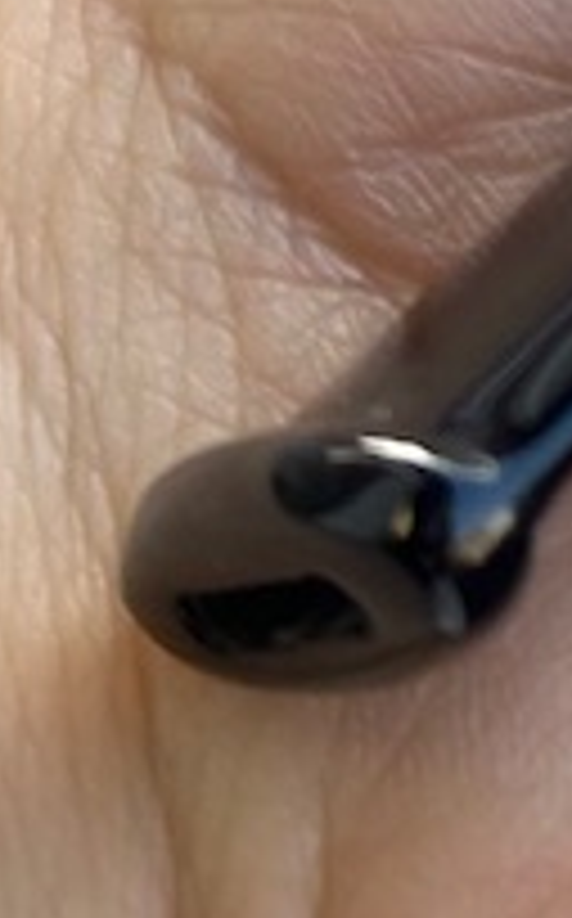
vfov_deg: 6.4
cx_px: 2049
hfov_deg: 3.9
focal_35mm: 320
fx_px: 8004
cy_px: -981
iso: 64
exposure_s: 1/354
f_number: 1.78
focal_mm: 6.86
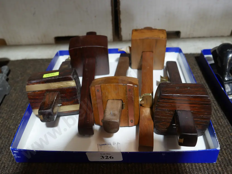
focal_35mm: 34
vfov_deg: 41.8
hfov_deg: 53.9
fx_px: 228
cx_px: 116
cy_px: 87
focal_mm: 17
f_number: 4.5
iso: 500
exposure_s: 1/60
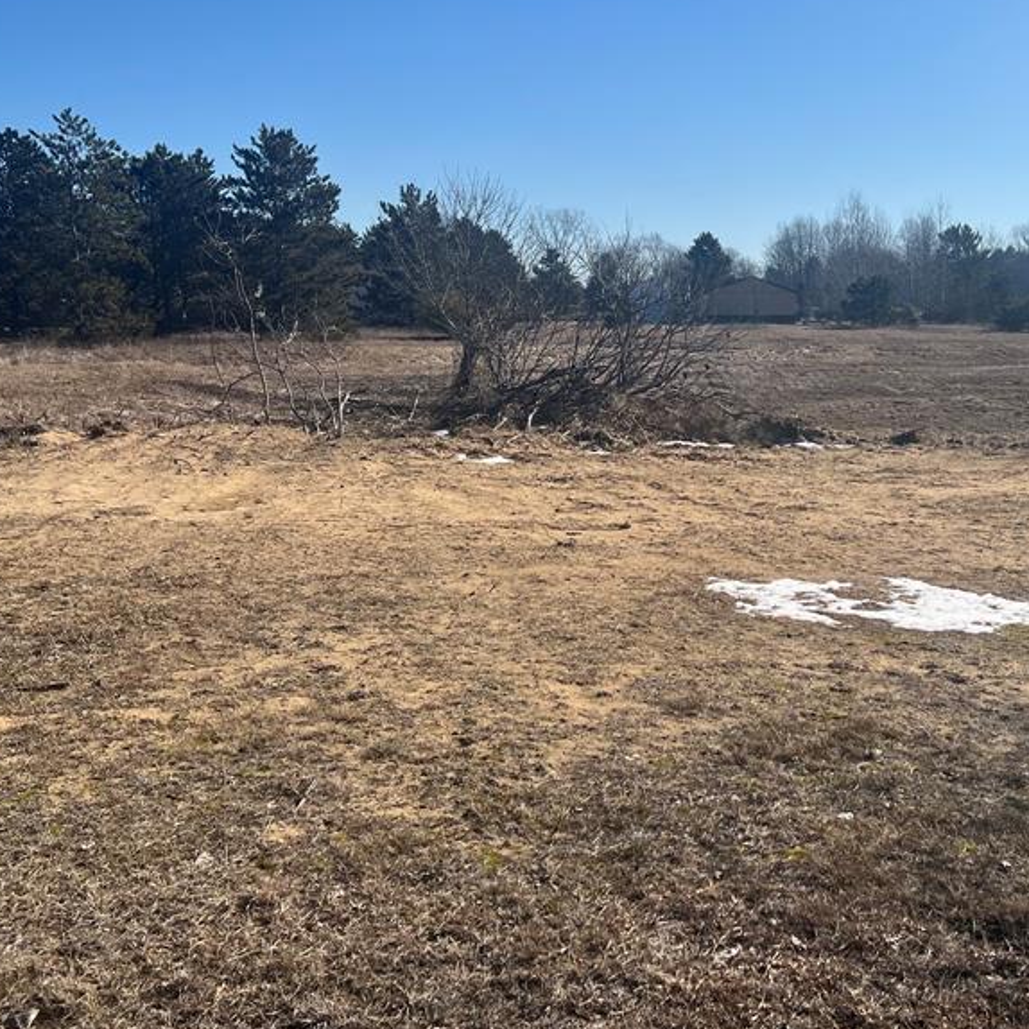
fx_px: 1379
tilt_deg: -5.8
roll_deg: -0.4
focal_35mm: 41
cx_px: 690
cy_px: 432
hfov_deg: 40.4
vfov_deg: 40.8
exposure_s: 1/6579
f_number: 1.5
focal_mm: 5.7
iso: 50
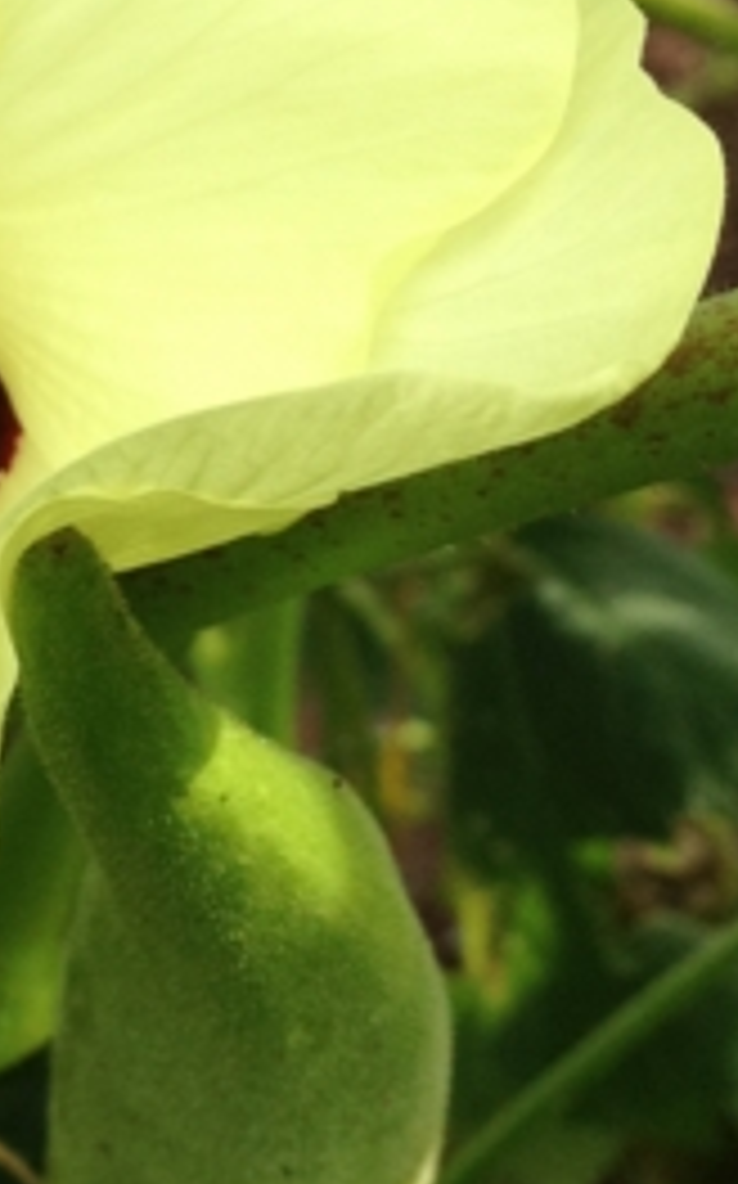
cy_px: 540
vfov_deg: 18.5
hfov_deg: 11.4
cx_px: -86
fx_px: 3642
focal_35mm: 113
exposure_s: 1/468
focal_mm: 4.28
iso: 64
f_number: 2.4
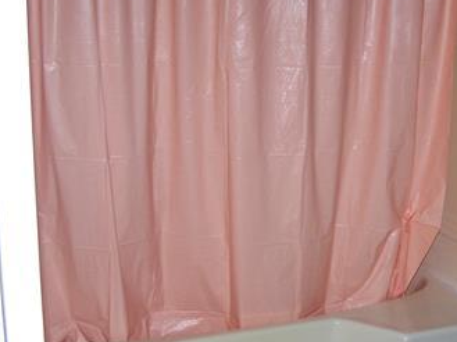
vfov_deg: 19.8
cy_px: 200
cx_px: 331
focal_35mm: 74
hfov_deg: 26.1
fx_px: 976
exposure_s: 1/60
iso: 140
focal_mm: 6.3
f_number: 2.8
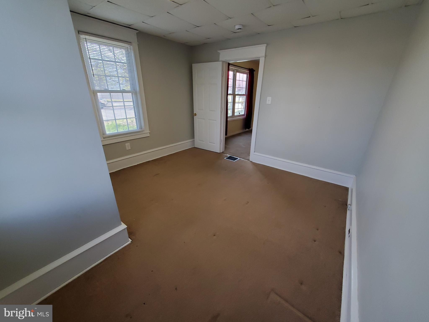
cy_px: 161
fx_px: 161
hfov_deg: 106.2
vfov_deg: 89.9
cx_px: 214
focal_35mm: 13
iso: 200
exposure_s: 1/60
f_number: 2.2
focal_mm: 1.8
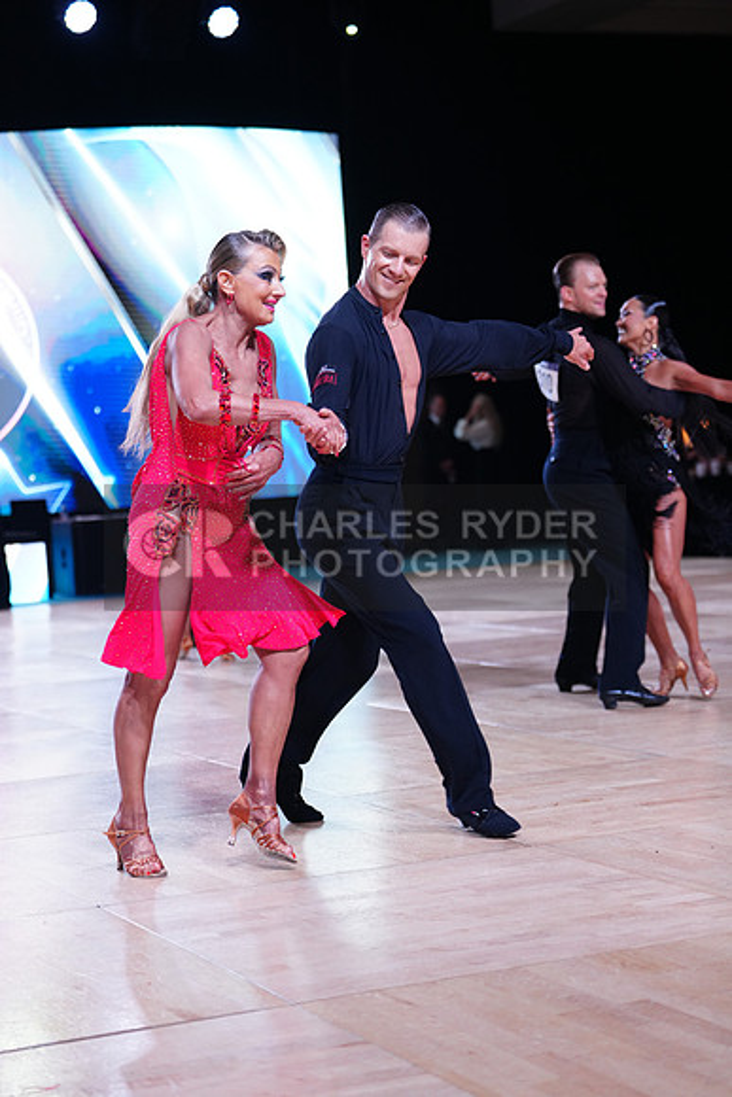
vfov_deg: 28.8
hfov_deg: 19.5
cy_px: 548
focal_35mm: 70
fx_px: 2134
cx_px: 366
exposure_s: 1/640
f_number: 2.8
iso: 1250
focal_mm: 70
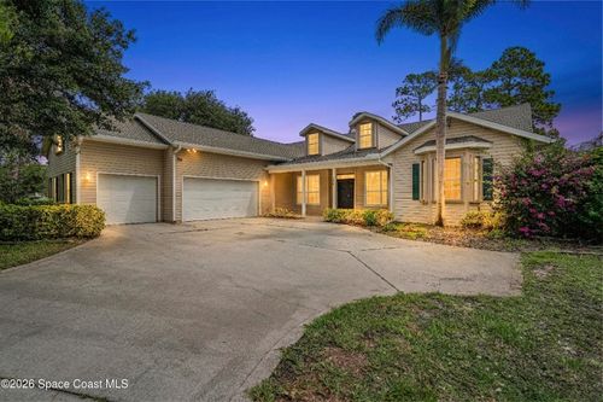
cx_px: 302
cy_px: 201
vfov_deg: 73.7
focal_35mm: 16
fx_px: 268
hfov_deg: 96.8
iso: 400
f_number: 8
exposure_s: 1/800
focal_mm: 16
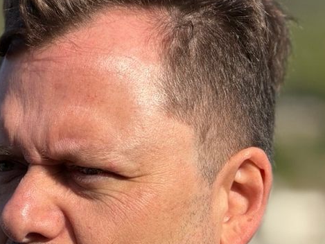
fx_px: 2404
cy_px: 272
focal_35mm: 256
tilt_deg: +4.0
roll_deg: -2.3
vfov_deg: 5.8
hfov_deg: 7.7
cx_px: 47
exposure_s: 1/709
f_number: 2.8
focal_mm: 16.89
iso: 20
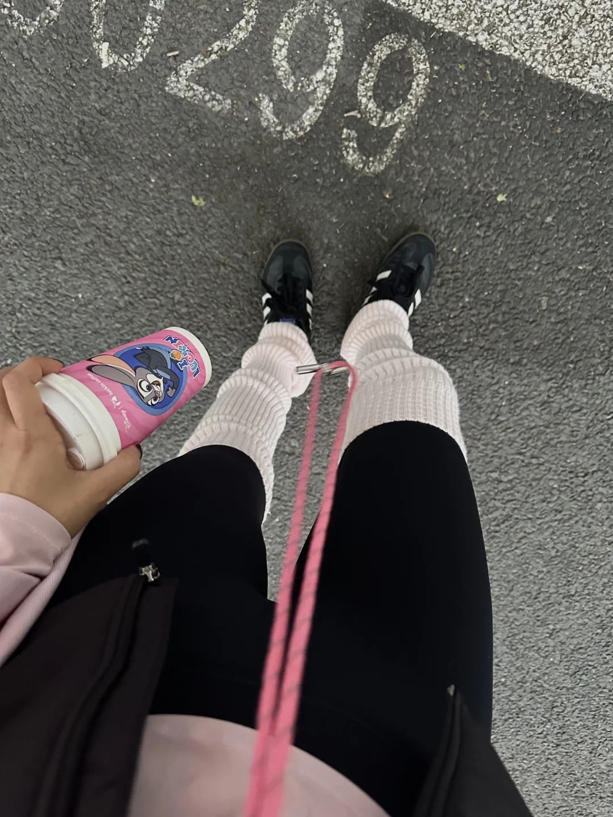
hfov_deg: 56.8
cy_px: 408
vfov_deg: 71.6
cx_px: 306
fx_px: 567
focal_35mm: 24
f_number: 1.78
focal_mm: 6.86
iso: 800
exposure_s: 1/33
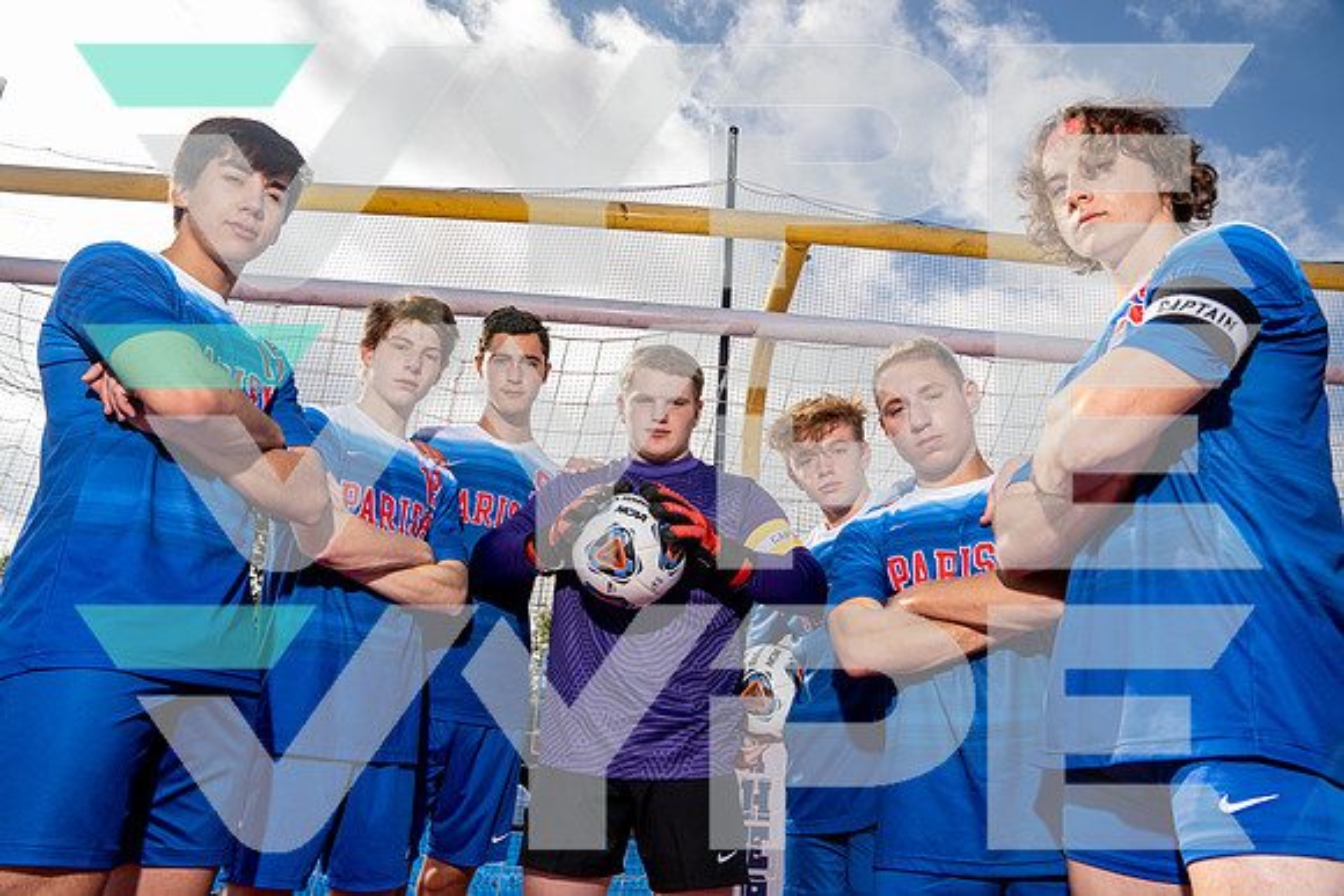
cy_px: 448
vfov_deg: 53.2
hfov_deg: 73.7
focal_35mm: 24
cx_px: 672
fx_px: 896
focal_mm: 24
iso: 100
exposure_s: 1/250
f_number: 5.6
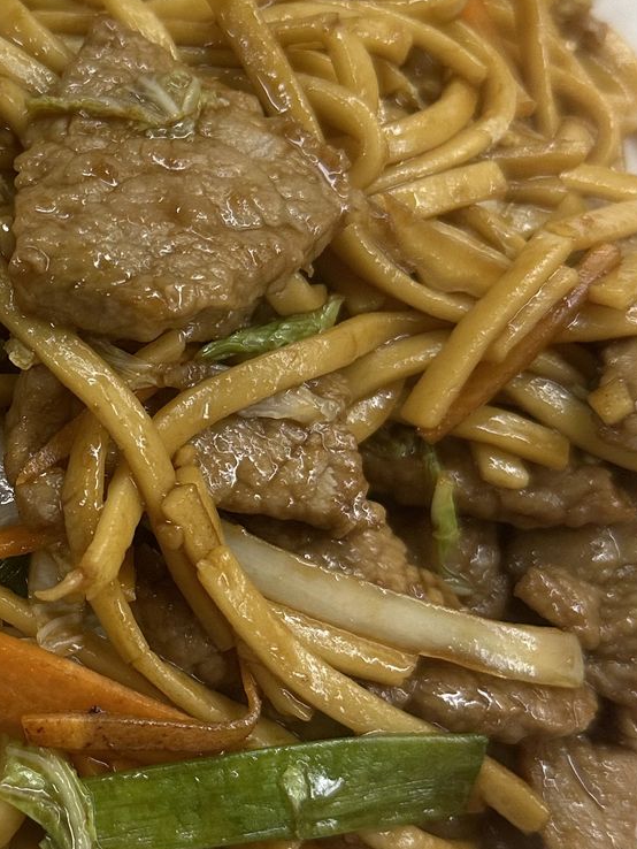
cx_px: -11
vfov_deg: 29.8
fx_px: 1594
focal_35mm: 65
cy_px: 443
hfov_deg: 21.7
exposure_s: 1/120
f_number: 1.78
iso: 160
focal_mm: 6.86
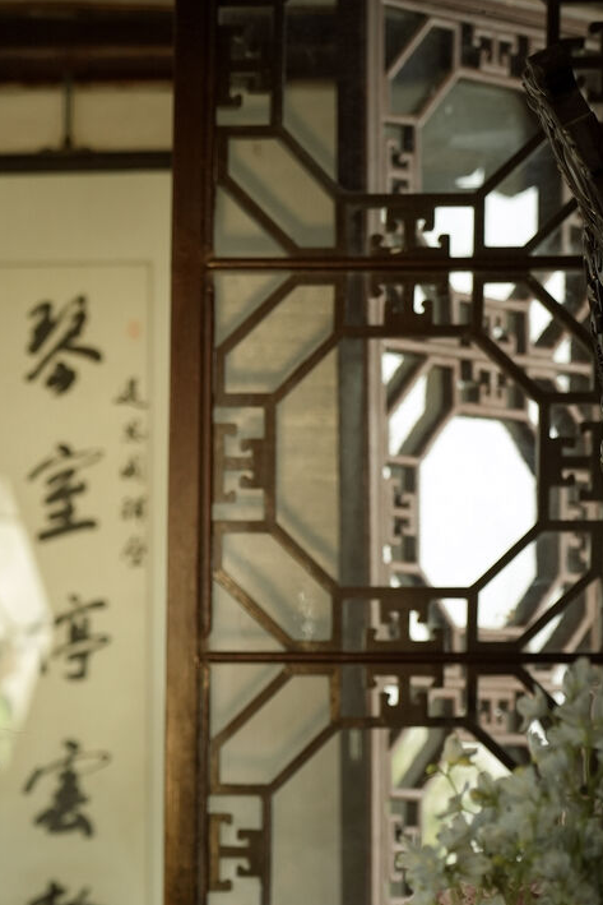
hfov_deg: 9.9
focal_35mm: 137
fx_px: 3440
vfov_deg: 14.8
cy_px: 837
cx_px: -14
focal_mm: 54
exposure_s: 1/160
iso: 500
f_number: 2.8
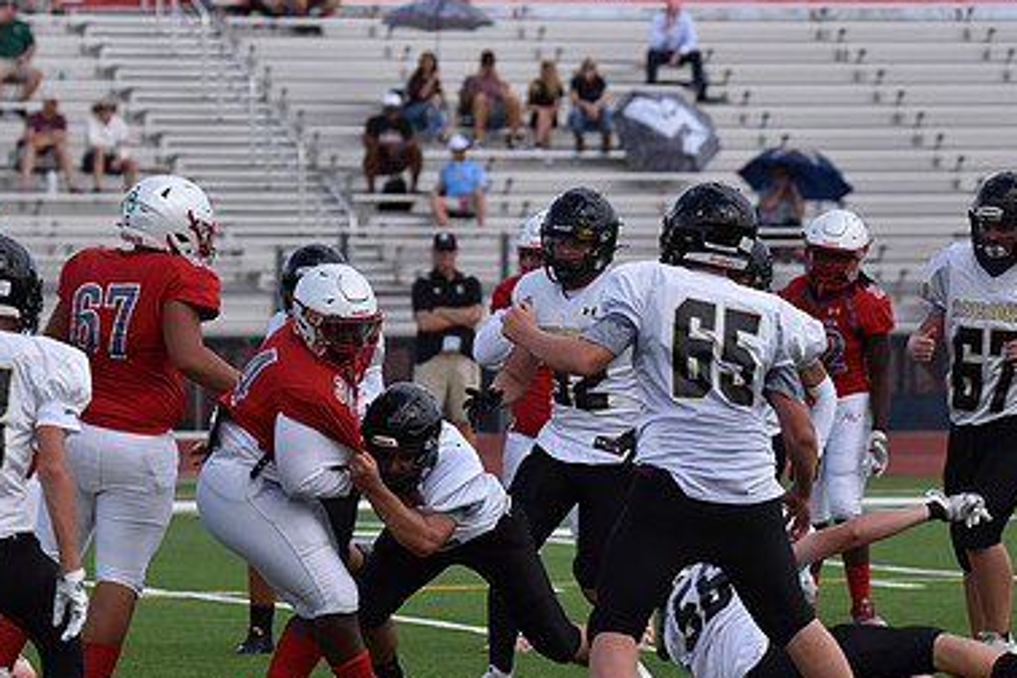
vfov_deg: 4.5
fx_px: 8672
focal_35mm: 307
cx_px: 361
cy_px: 461
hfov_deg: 6.7
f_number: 5.6
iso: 800
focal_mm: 200
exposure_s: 1/4000
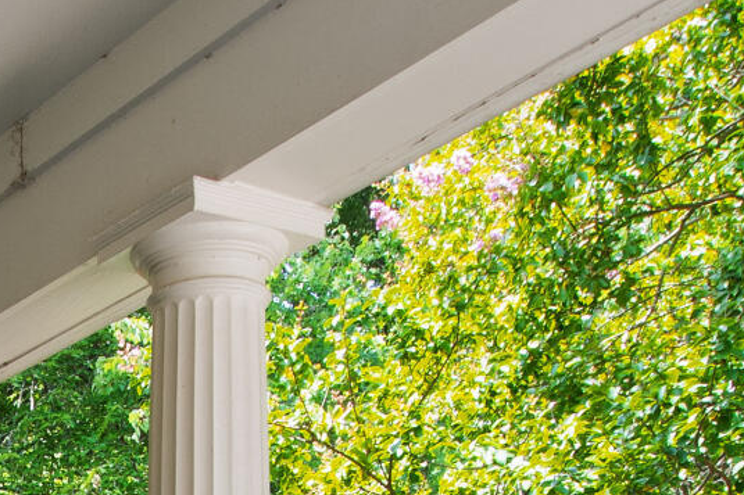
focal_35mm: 84
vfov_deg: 13.9
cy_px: 973
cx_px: -101
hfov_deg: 22.6
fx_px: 1735
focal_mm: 10
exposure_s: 1/20
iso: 100
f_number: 8
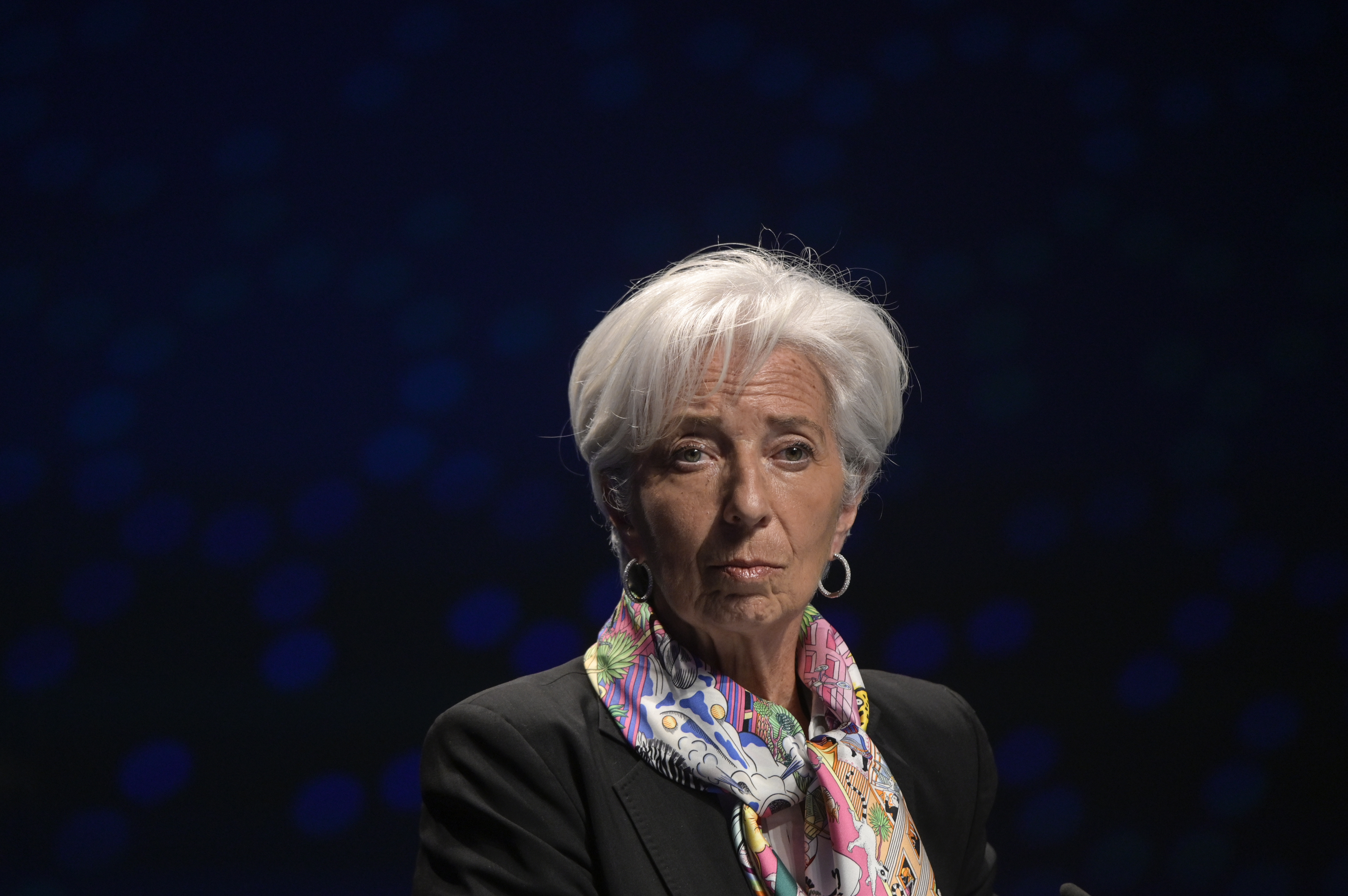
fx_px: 14967
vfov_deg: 3.4
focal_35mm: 400
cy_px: 448
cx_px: 674
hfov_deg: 5.2
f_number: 5.6
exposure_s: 1/250
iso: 2800
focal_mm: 400
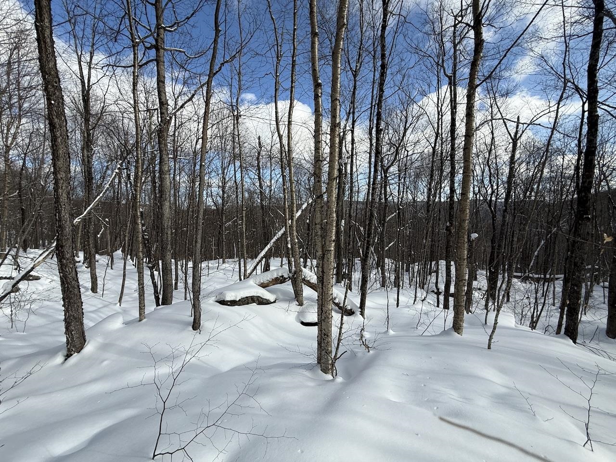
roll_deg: +1.1
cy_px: 231
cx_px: 308
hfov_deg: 102.1
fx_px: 249
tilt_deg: -4.9
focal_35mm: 14
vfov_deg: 85.7
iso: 50
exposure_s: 1/1145
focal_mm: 2.22
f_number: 2.2
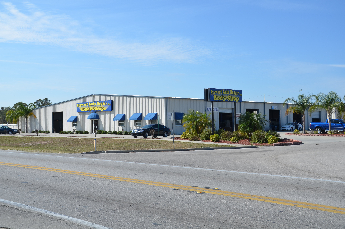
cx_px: 172
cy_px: 114
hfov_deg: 46.5
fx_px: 402
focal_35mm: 42
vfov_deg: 31.8
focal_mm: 28
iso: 100
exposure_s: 1/320
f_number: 9
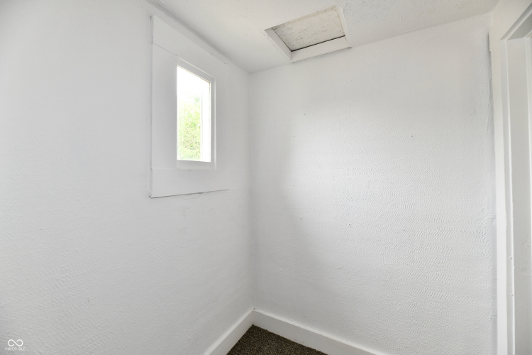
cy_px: 178
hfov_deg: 104.3
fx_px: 207
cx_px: 266
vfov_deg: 81.2
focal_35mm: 14
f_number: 6.3
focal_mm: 14
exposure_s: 1/60
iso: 640
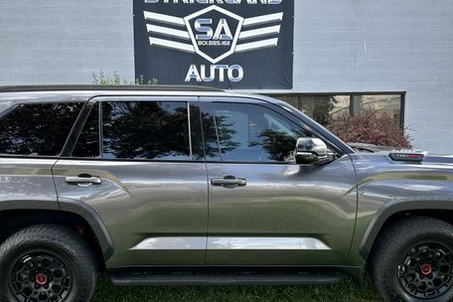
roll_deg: +0.3
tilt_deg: -5.1
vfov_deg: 37.7
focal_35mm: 35
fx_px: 440
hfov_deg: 54.4
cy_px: 185
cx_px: 218
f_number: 1.78
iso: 80
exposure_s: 1/555
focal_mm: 6.86
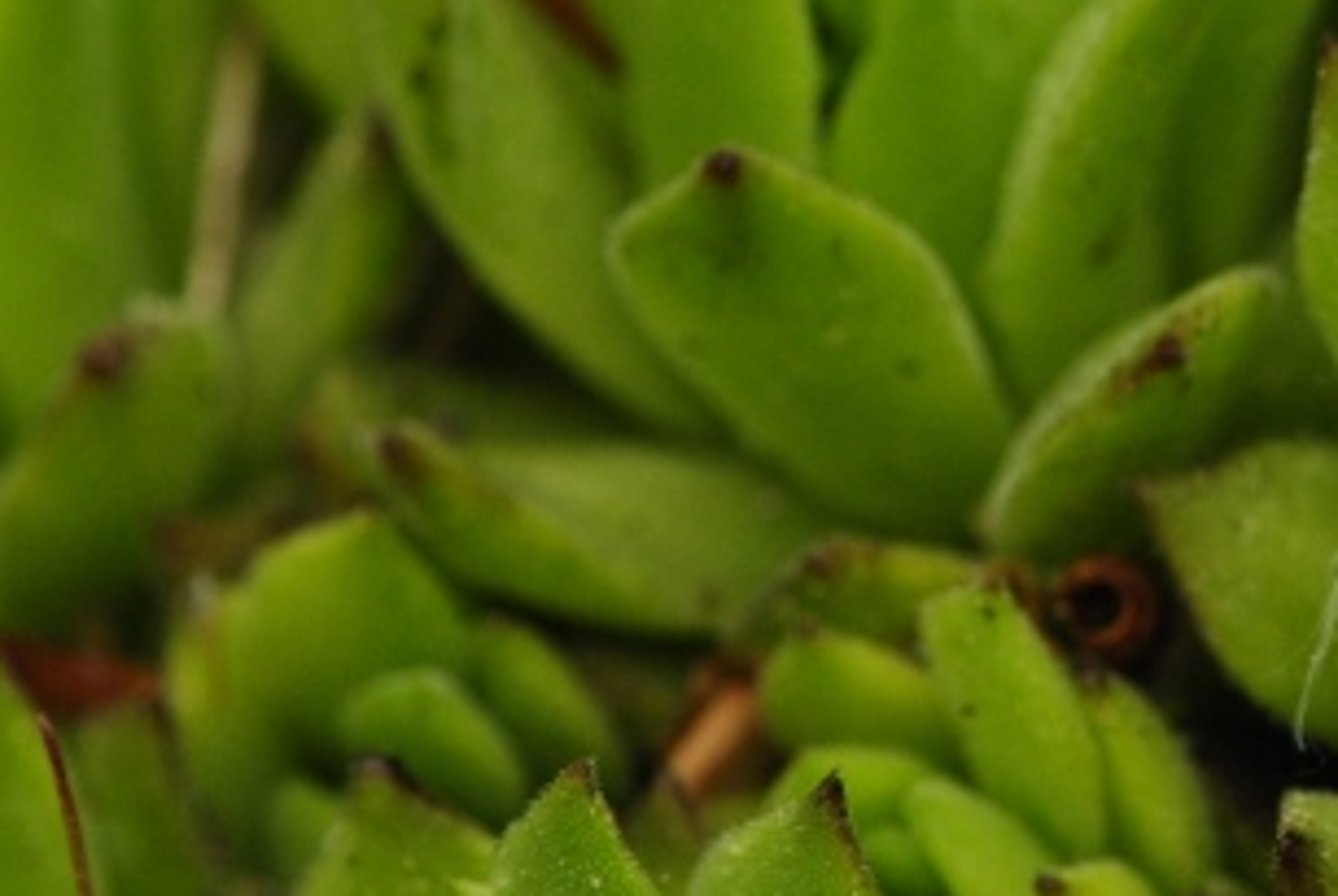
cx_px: 1277
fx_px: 12406
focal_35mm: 333
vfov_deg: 4.1
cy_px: 92
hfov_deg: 6.2
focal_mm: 85
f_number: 8
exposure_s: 1/160
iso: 400
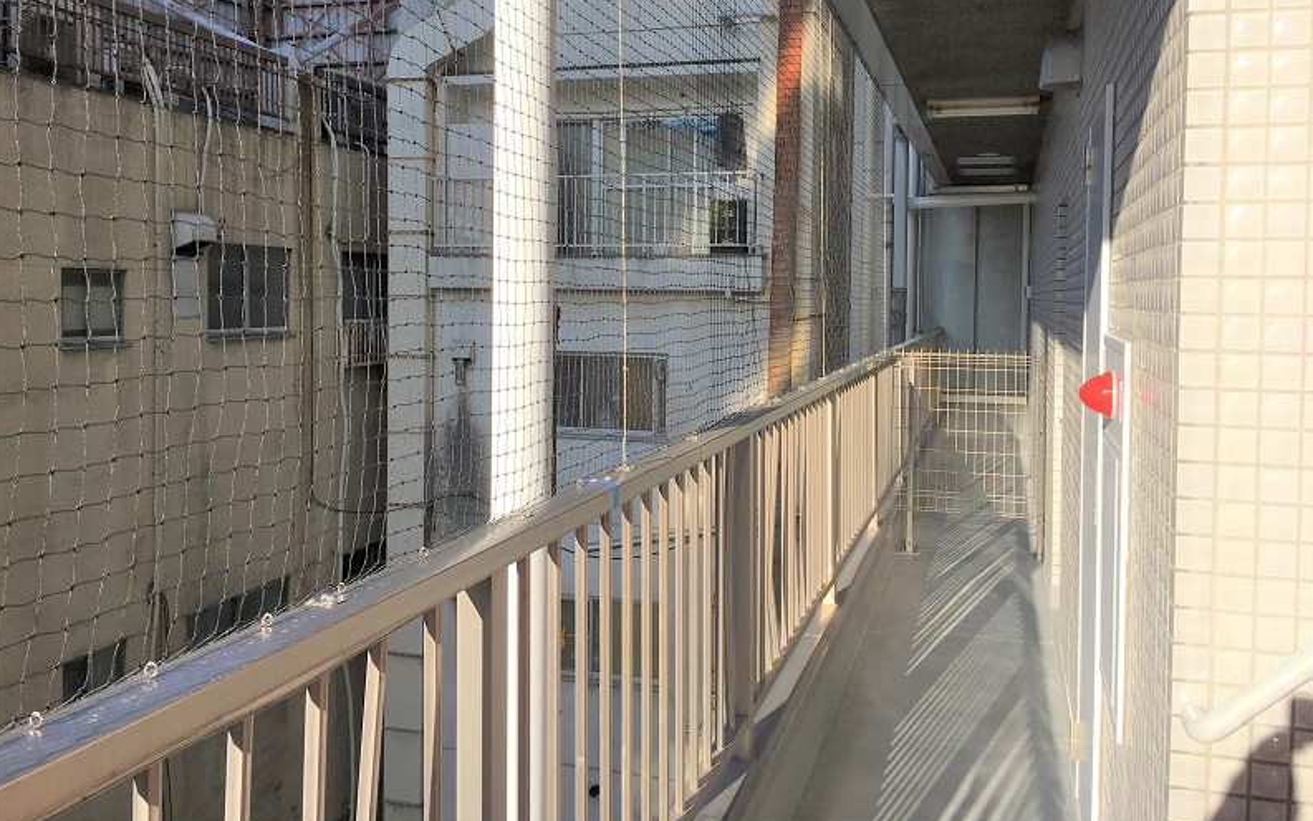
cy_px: 333
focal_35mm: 31
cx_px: 656
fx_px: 1110
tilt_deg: -0.5
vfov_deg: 40.5
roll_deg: +0.3
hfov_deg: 61.2
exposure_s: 1/1131
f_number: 2.2
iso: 25
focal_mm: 4.15
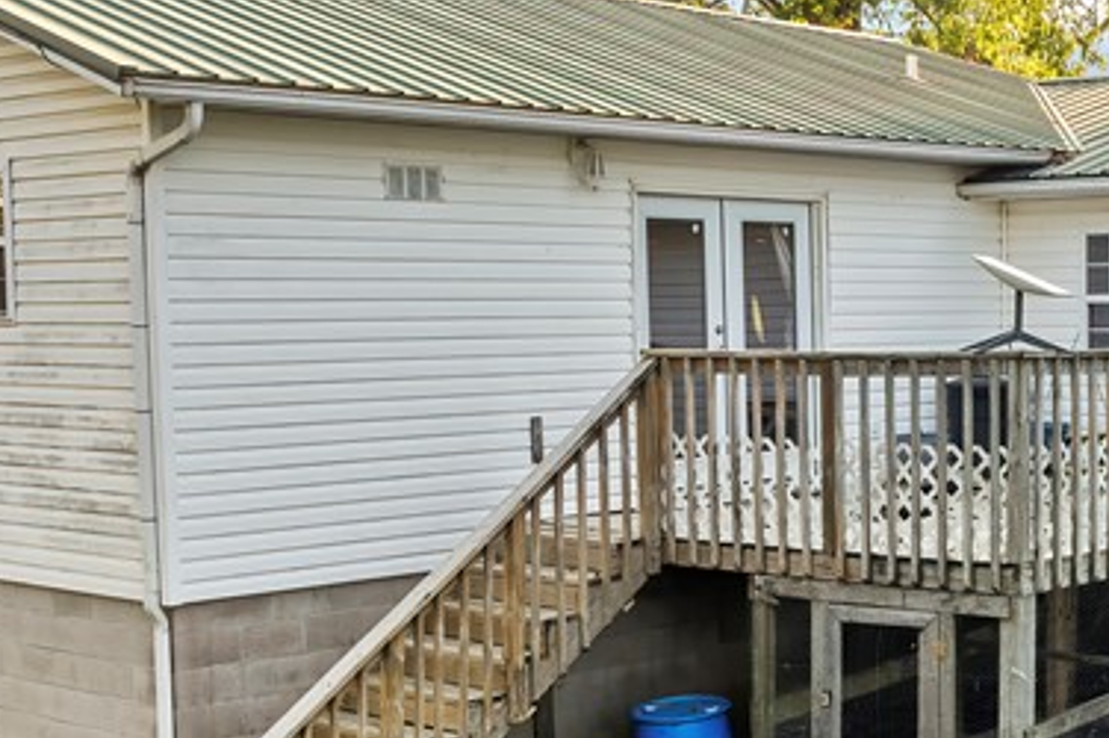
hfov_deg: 28.4
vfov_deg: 19.9
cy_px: 499
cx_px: 1018
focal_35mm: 68
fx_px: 2093
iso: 410
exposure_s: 1/500
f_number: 2.8
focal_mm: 12.29
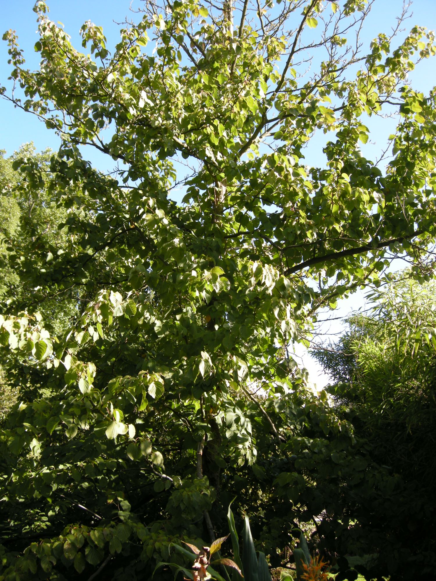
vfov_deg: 52.6
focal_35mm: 35
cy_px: 290
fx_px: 588
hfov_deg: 40.7
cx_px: 218
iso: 64
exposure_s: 1/116
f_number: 3.8
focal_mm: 7.5
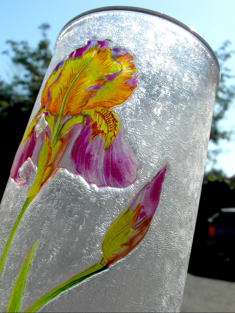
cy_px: 156
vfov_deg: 36.2
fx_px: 480
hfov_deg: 27.5
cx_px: 118
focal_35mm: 53
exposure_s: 1/350
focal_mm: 8.7
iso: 80
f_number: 6
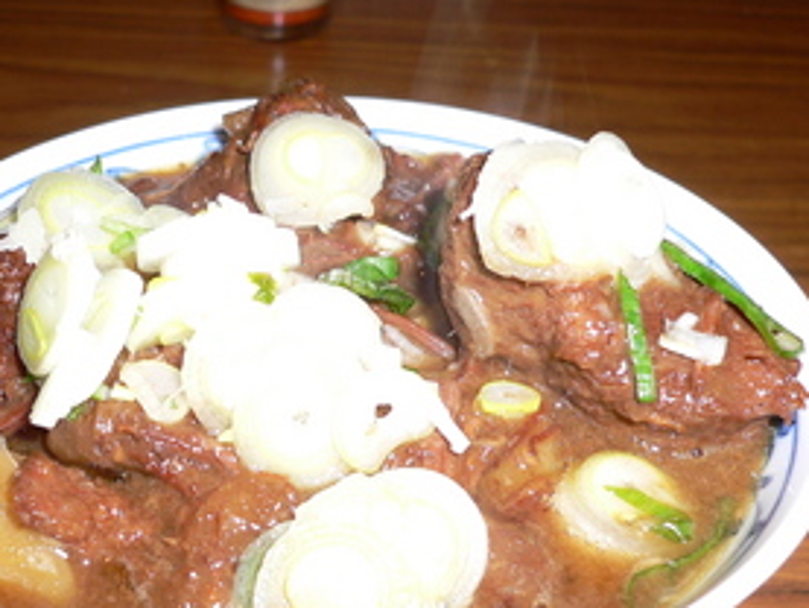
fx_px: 1239
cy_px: 419
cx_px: 324
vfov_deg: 27.3
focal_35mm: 53
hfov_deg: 36.0
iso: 64
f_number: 2.8
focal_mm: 5.8
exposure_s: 1/60
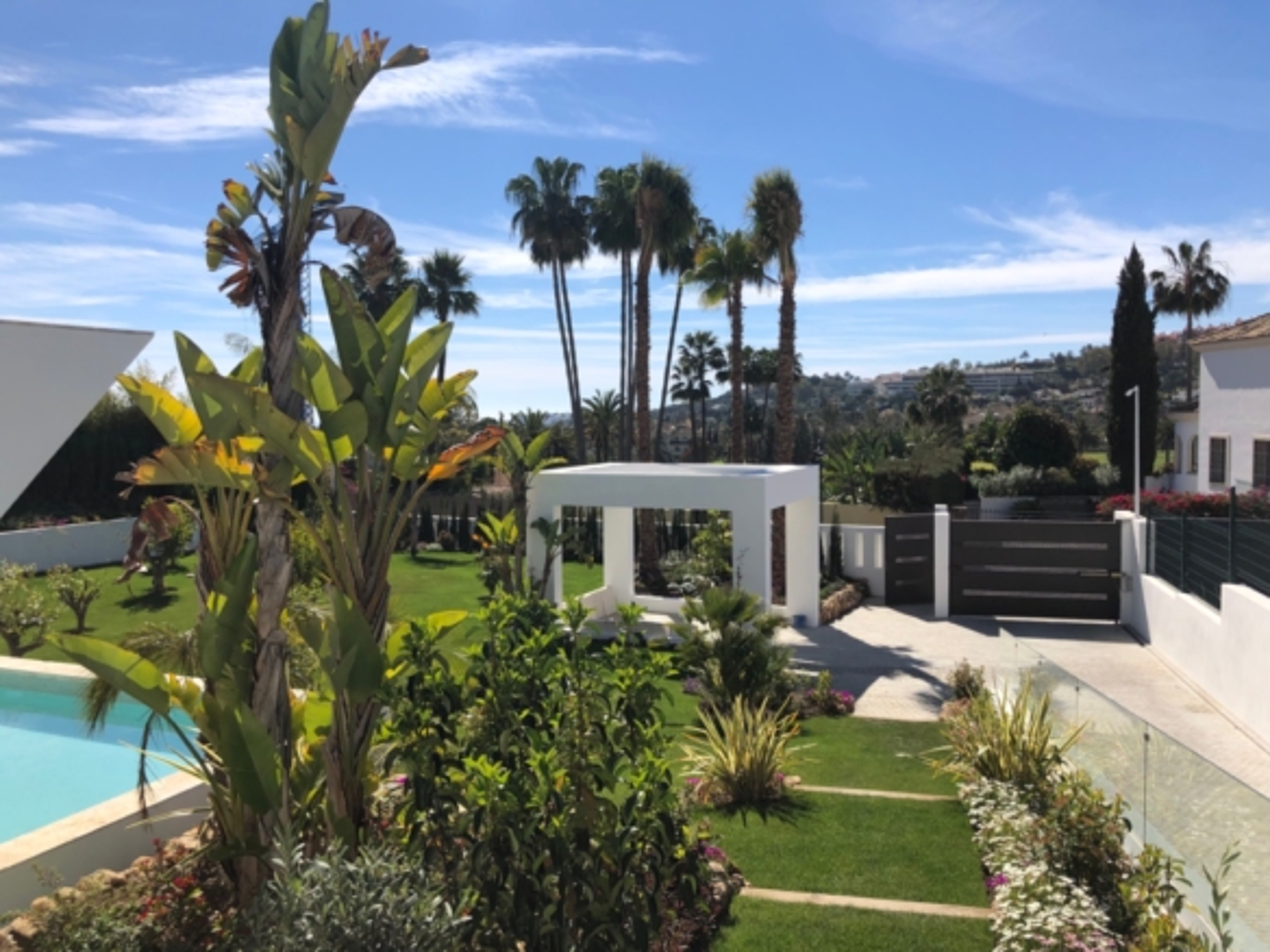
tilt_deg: -1.5
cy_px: 476
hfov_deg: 63.4
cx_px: 635
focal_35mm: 28
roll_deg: +1.3
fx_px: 1027
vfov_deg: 49.7
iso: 25
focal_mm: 4
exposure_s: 1/3205
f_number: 1.8
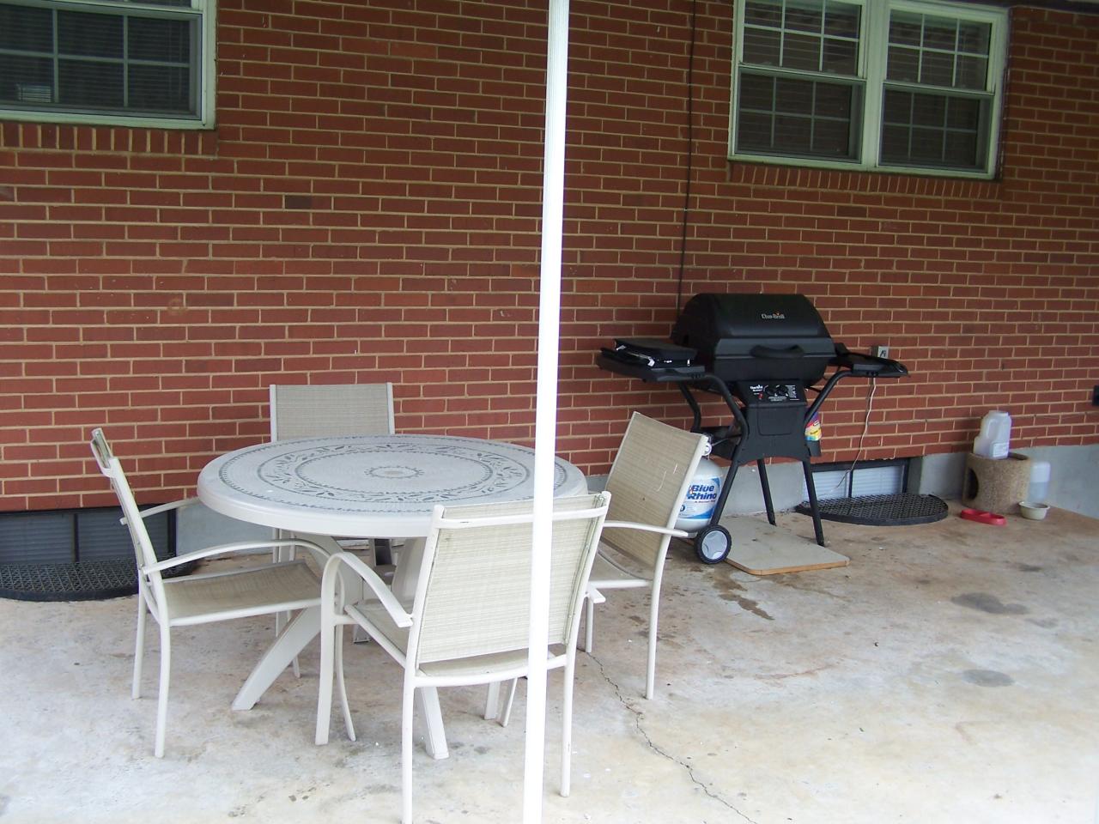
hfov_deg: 49.0
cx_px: 550
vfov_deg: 37.7
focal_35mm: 38
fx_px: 1206
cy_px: 412
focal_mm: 6.3
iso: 80
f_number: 2.8
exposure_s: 1/100
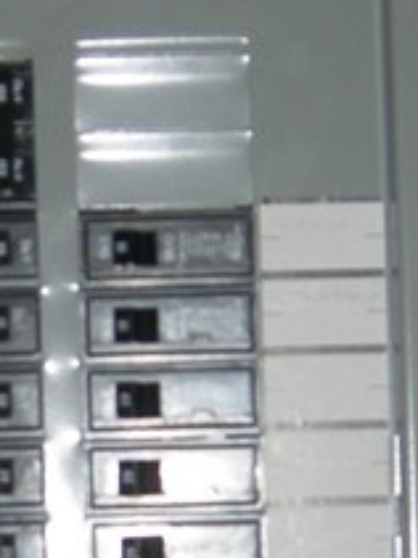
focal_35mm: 175
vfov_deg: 11.2
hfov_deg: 8.5
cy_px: 553
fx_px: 2820
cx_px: 77
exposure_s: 1/60.1
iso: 64
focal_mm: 7.5
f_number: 2.7
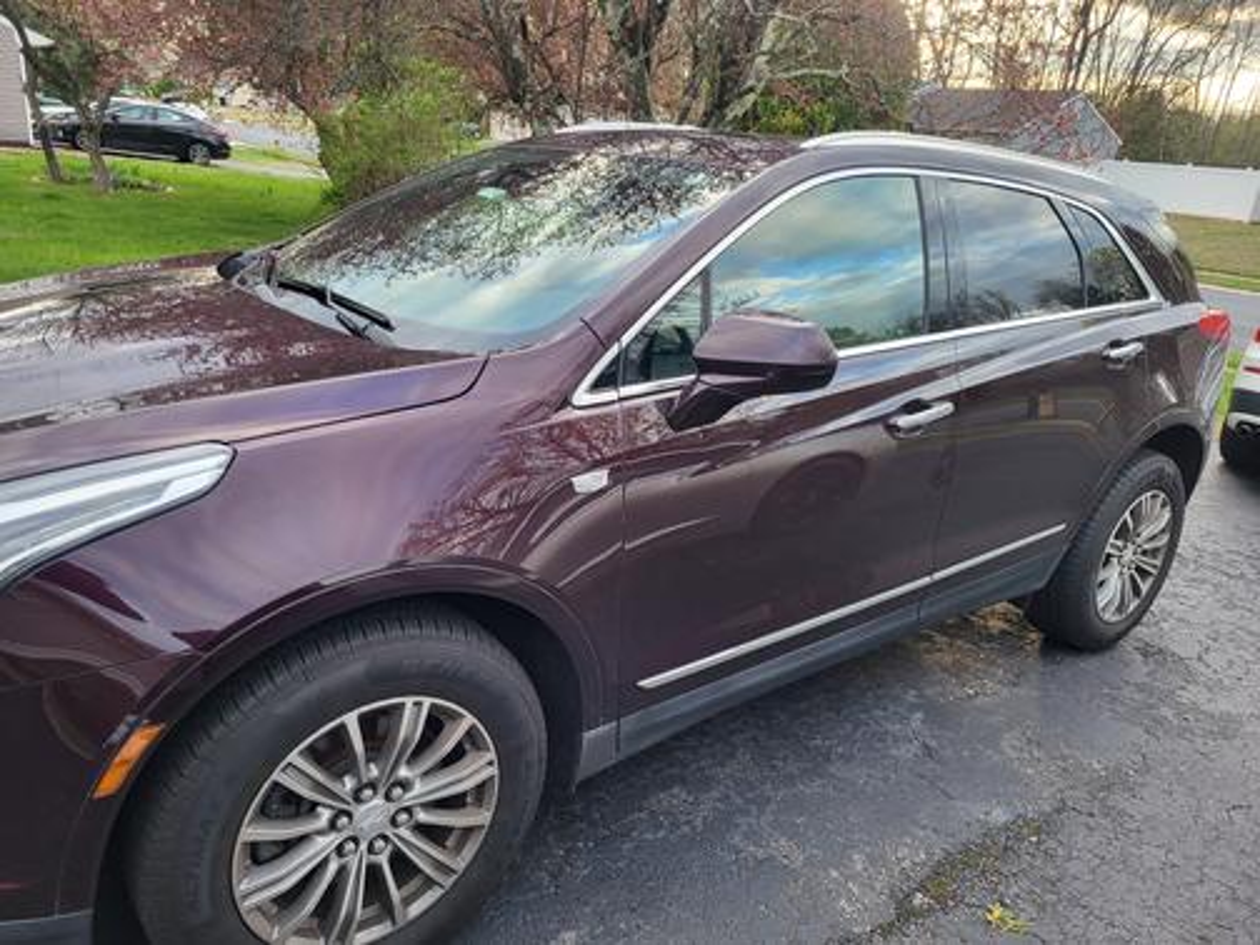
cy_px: 472
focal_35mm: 26
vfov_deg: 53.1
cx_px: 630
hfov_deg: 67.3
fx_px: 946
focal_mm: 5.4
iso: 80
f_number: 1.8
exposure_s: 1/120
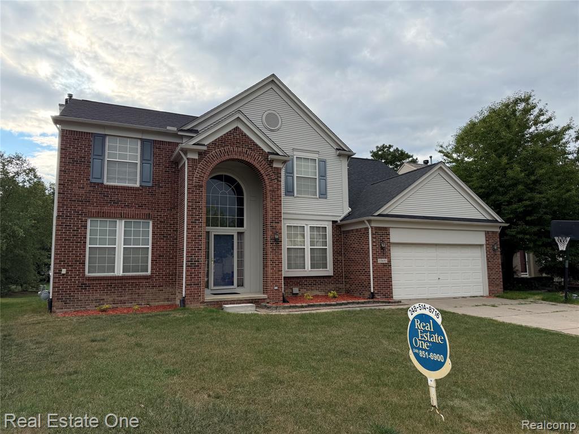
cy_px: 217
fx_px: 401
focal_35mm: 24
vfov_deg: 56.8
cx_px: 290
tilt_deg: +6.7
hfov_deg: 71.6
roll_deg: +0.8
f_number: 1.78
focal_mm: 6.76
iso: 100
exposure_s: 1/2611
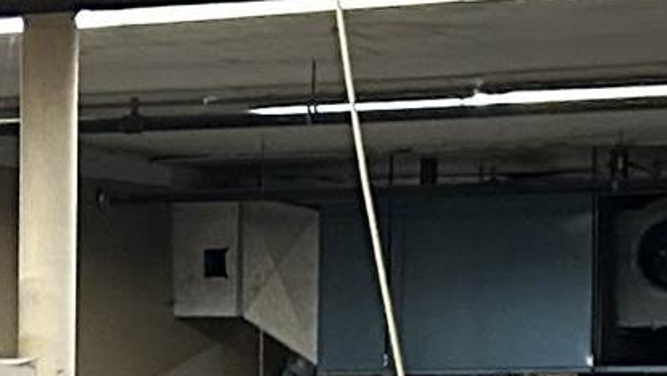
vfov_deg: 5.6
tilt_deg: -4.0
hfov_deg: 10.2
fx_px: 3715
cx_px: 122
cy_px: 779
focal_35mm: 210
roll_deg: +0.1
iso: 400
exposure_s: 1/40
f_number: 1.5
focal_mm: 5.7
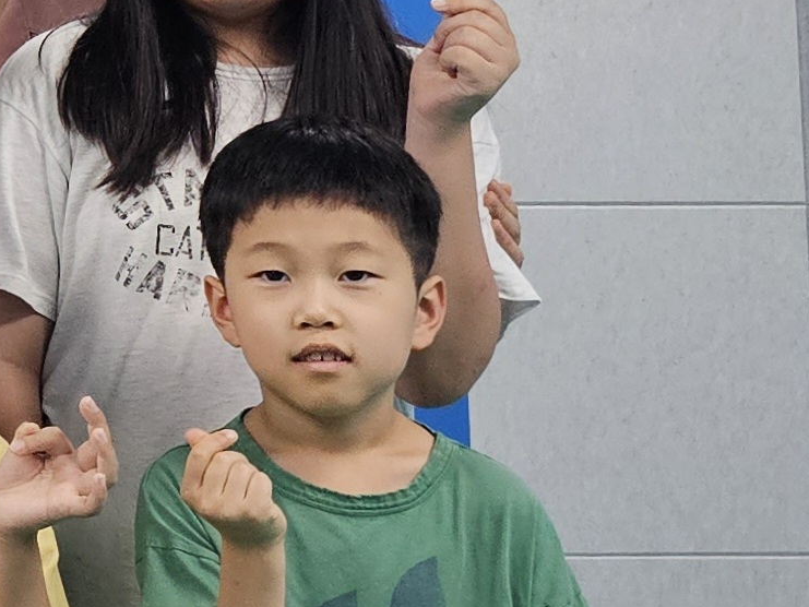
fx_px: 2711
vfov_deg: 12.4
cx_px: -1062
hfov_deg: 13.2
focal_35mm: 116
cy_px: -174
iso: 320
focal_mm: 6.3
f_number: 1.7
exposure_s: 1/120
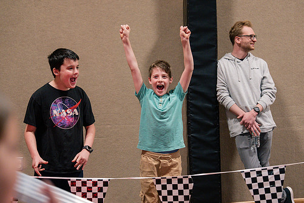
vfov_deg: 16.8
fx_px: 684
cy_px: 114
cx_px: 161
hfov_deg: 25.1
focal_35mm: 81
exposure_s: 1/320
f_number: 2.8
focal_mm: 70
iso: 2500
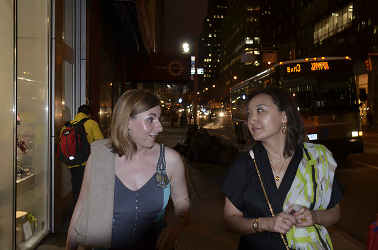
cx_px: 189
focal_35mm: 39
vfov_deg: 34.1
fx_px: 409
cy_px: 125
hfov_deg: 49.6
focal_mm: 26
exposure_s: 1/25
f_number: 4
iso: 400
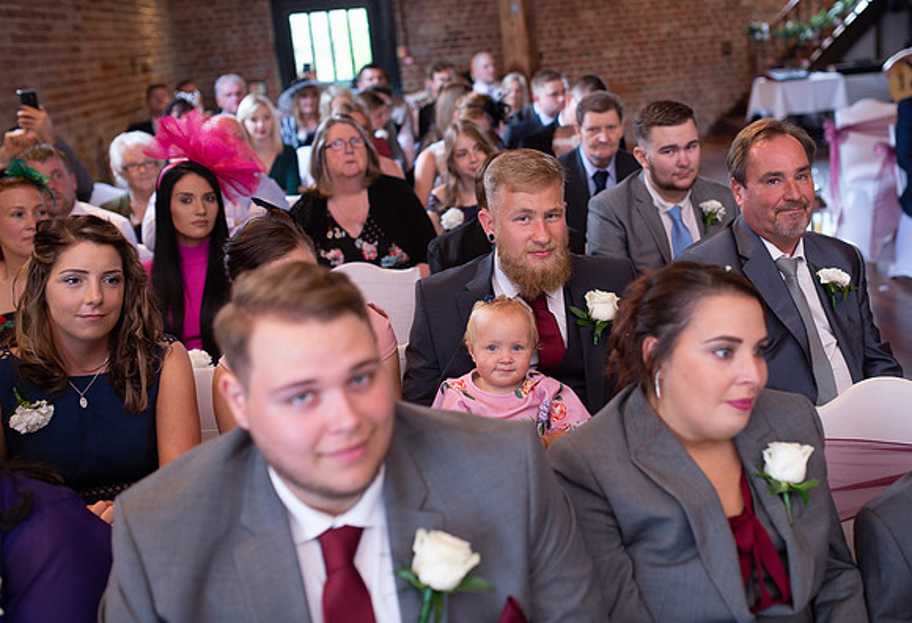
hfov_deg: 48.7
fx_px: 1004
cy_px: 279
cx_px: 517
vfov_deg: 34.4
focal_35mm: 39
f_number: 2.5
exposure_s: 1/100
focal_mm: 35
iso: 640
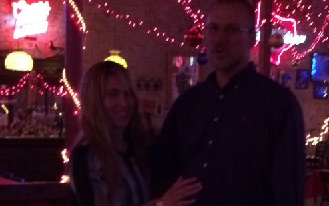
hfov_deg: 24.3
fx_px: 762
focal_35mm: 85
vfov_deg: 15.1
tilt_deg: -8.0
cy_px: 216
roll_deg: +0.2
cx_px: 188
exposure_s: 1/15
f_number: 2.2
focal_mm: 4.15
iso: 400
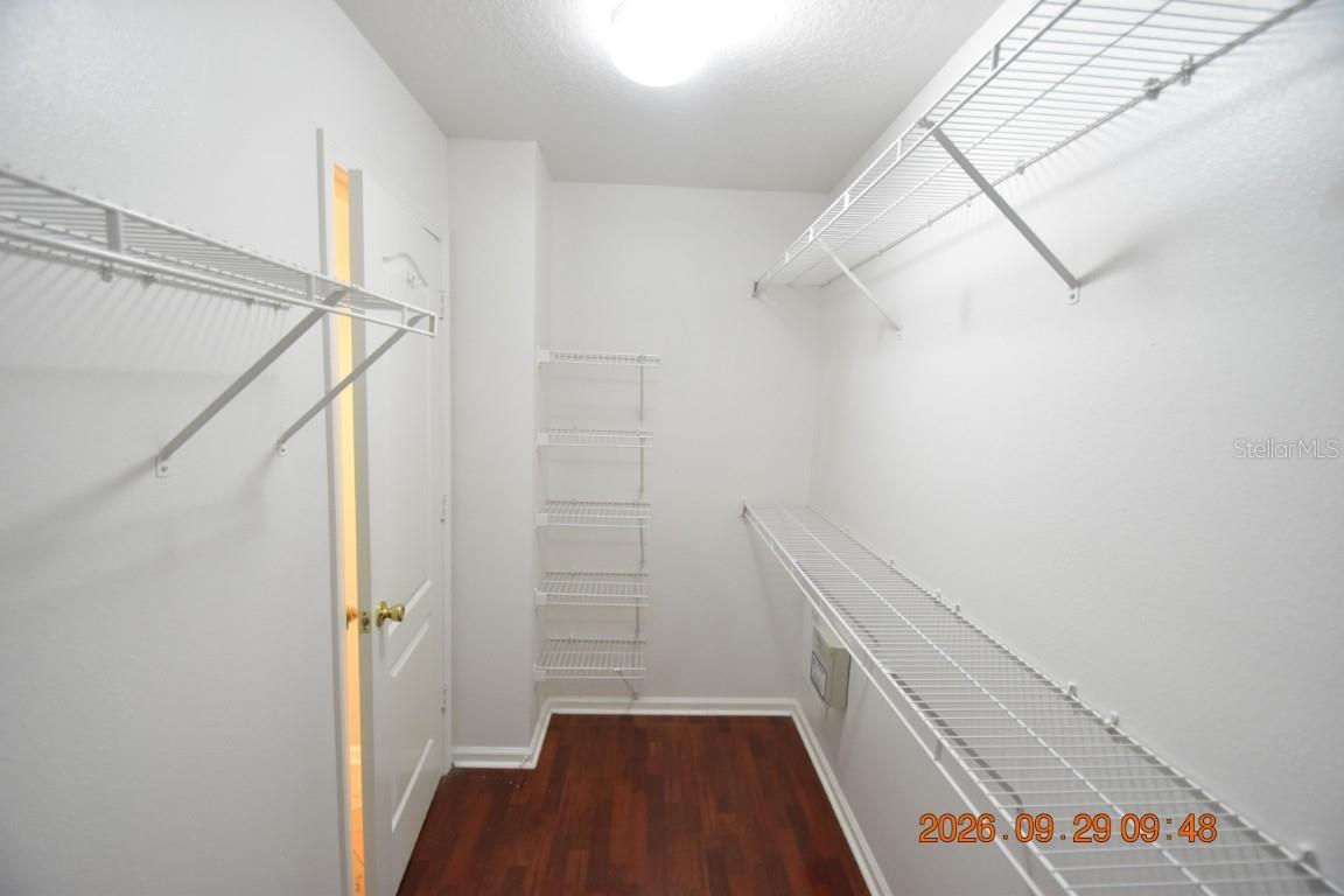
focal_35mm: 15
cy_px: 448
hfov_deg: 100.4
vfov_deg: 77.3
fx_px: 560
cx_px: 672
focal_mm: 10
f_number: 3.5
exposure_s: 1/60
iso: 1800
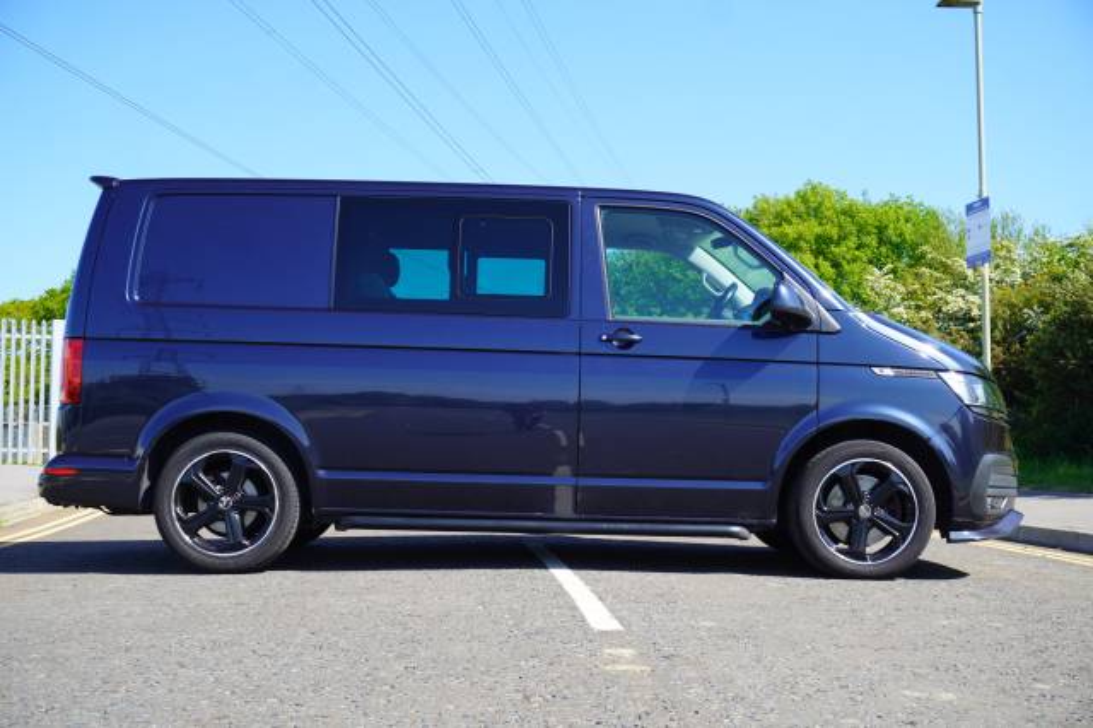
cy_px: 364
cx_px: 546
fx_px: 1548
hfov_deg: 38.9
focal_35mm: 51
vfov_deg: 26.5
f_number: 7.1
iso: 100
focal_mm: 34
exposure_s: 1/80
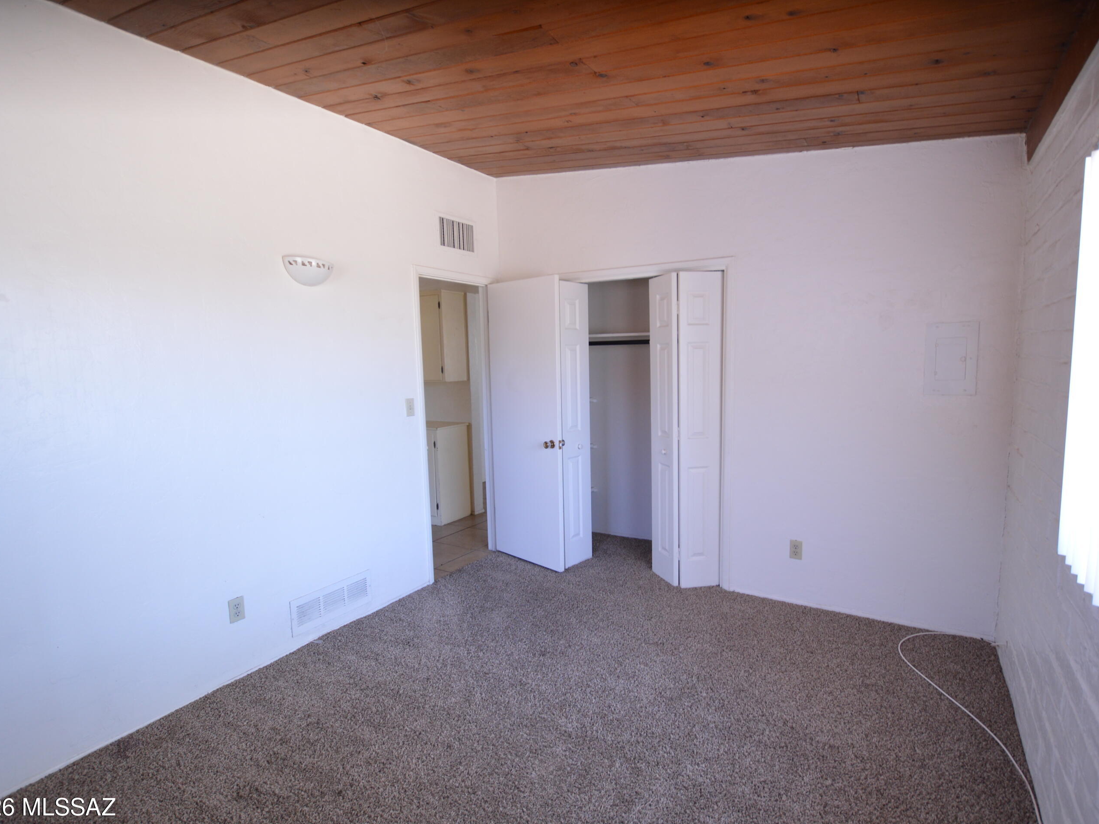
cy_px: 415
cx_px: 590
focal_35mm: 17
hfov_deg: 90.9
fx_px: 540
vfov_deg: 74.7
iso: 400
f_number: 4
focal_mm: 10
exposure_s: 1/50
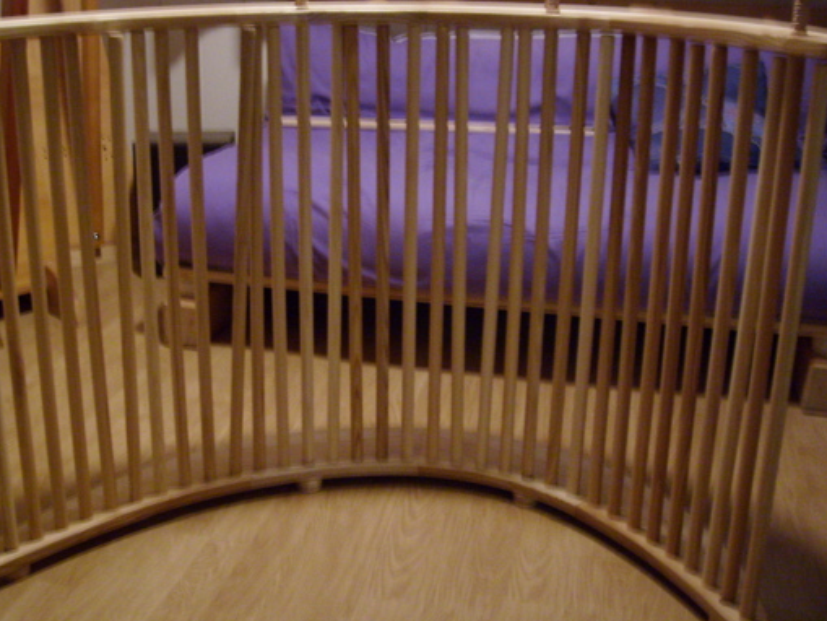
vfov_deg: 32.8
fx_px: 1051
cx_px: 364
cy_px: 268
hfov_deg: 42.9
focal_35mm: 44
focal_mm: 5.8
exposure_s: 1/2
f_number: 2.8
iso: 200
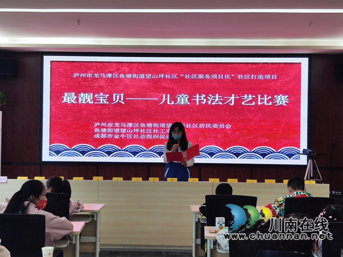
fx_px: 505
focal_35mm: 51
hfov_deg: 37.5
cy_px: 128
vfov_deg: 28.6
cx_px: 172
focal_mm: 4.75
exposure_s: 1/100
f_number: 1.75
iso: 126
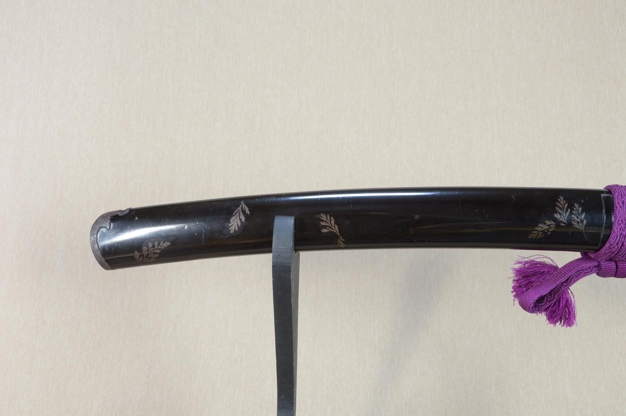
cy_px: 208
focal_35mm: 33
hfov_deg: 57.3
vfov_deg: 39.9
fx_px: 573
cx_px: 313
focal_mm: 22
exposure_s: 1/2
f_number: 11
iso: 400
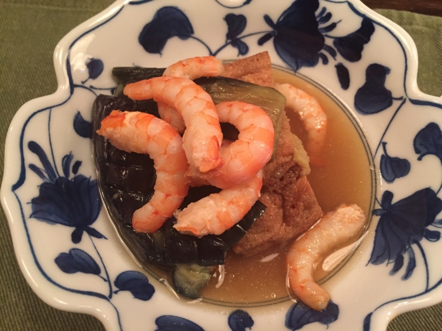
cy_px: 166
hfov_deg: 61.7
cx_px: 221
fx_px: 370
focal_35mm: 29
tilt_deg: -64.1
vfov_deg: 48.2
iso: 250
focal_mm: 4.15
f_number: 2.2
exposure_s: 1/15
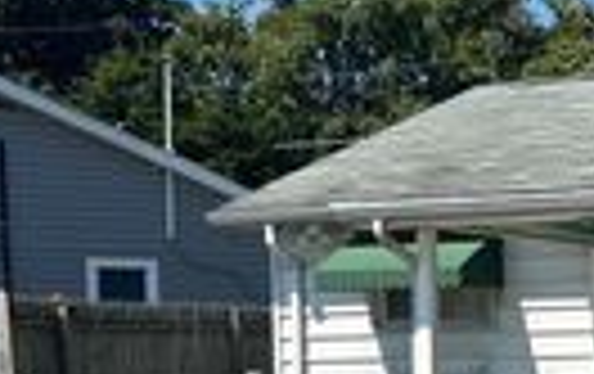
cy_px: 453
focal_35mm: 104
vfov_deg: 12.3
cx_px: 878
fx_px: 1686
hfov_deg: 17.9
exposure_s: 1/3968
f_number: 1.5
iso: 50
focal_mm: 5.7
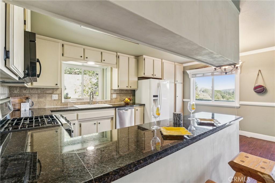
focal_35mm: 17
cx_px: 138
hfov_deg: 94.3
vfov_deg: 71.4
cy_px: 92
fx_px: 128
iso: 100
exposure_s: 1/1.25
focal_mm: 16.7
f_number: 13
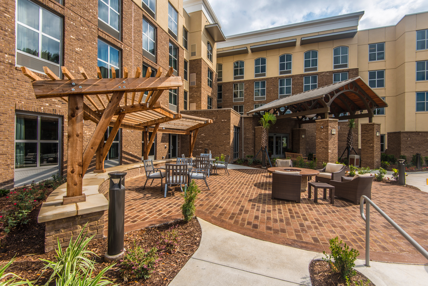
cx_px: 214
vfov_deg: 73.8
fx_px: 190
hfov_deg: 96.7
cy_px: 143
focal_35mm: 16
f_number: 7.1
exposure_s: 1/250
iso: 100
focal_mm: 16
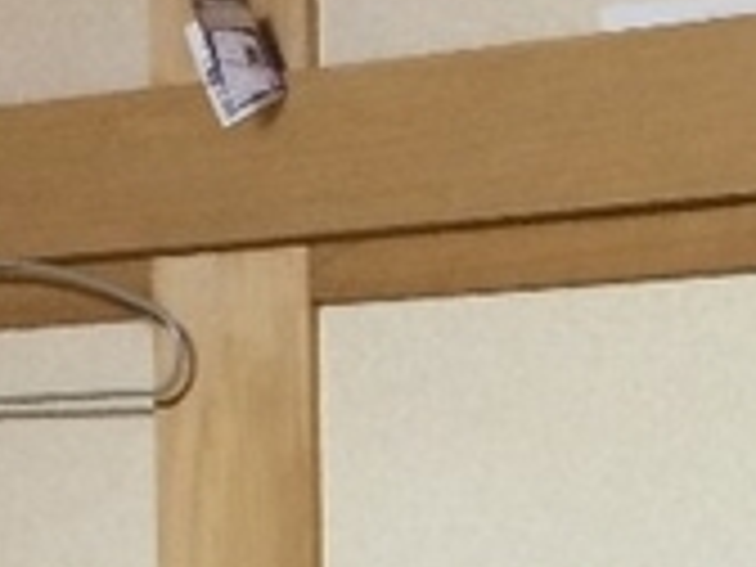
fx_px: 3123
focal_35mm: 143
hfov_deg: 13.2
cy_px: 900
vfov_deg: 10.0
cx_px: 1040
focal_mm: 4.12
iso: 160
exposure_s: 1/30
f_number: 2.2
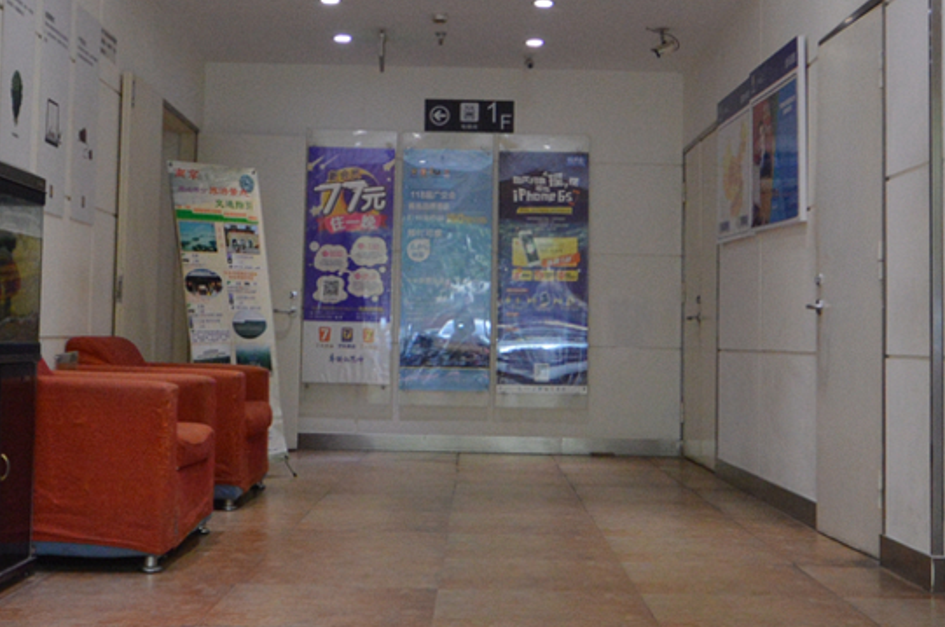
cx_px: 491
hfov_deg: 40.4
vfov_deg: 27.3
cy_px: 222
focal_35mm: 49
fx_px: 1284
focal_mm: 10
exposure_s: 1/25
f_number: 5.6
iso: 800
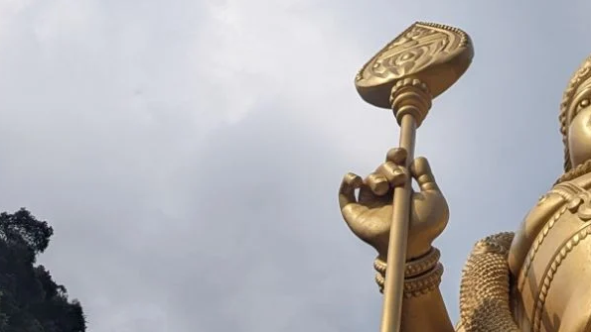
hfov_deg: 23.5
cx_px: 547
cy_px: 373
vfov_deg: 13.5
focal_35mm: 88
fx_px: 1379
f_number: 1.85
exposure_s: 1/3534
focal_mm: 6.81
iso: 49
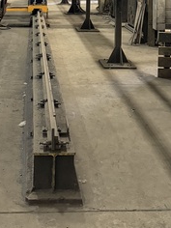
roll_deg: -1.1
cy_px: -36
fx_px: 402
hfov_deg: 23.9
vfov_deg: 28.2
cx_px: 57
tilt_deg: +0.0
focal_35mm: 61
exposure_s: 1/30
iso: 800
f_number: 1.78
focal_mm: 6.76
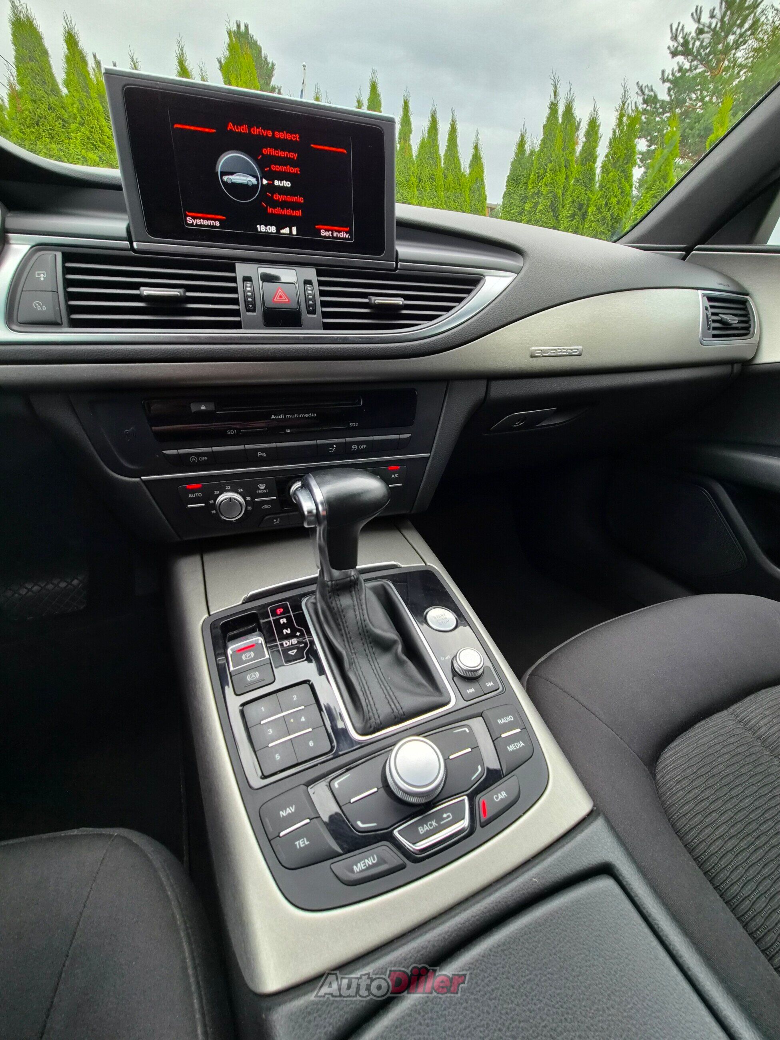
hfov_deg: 89.9
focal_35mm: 13
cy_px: 520
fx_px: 391
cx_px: 390
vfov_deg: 106.2
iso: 80
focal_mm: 2.2
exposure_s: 1/100
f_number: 2.2
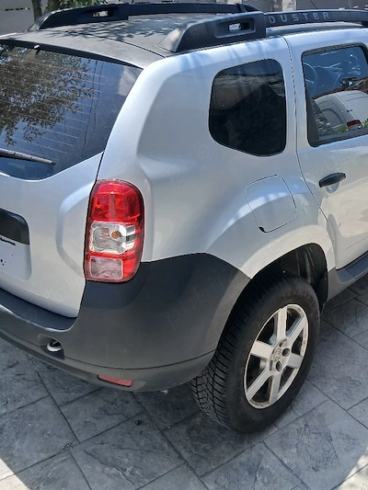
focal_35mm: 39
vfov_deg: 47.0
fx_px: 553
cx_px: 259
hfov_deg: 36.3
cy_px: 159
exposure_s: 1/294
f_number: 1.8
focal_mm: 3.98
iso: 20
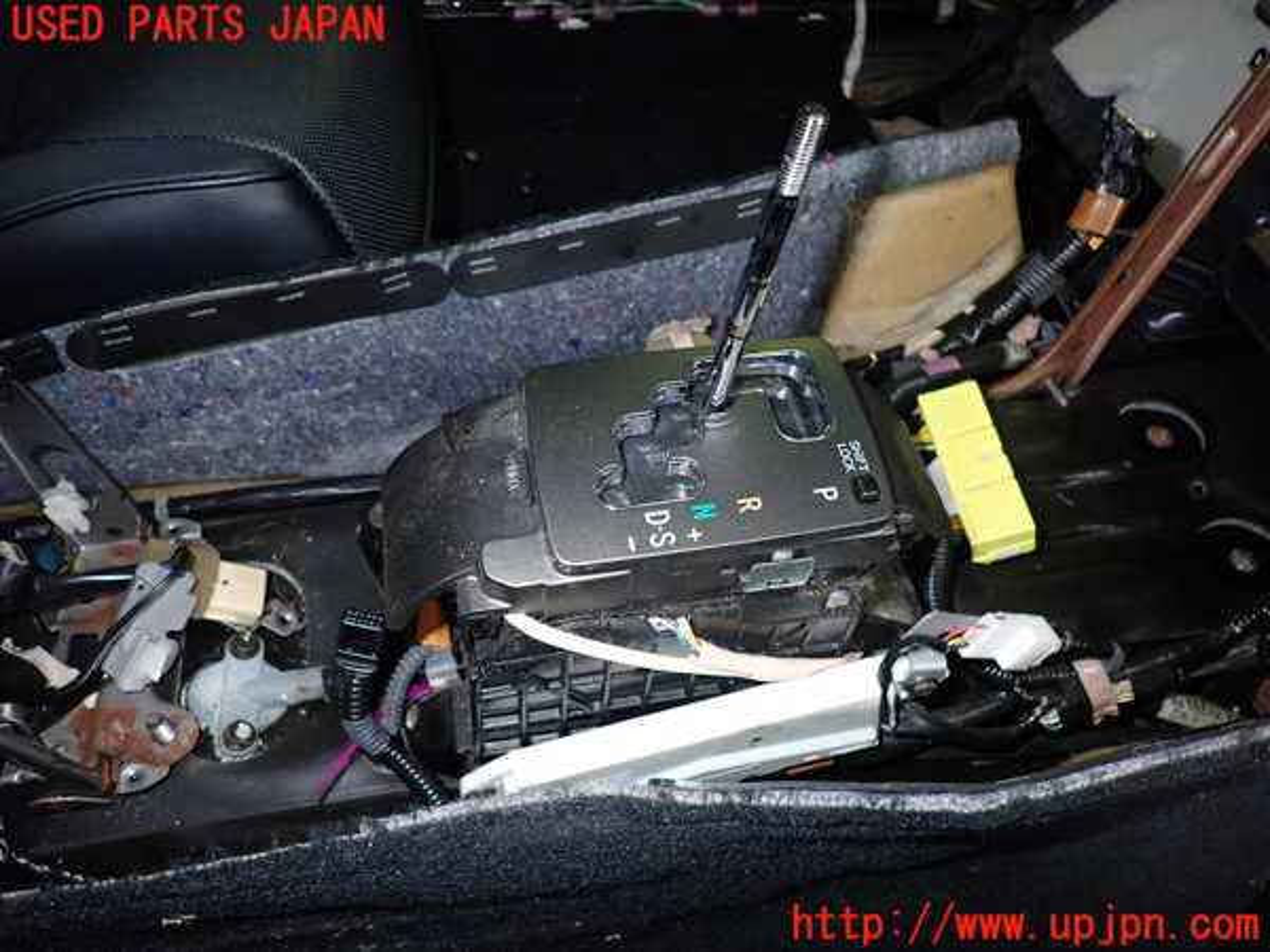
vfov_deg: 54.9
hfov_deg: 69.4
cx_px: 635
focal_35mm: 25
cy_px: 476
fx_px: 917
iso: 320
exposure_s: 1/30
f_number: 5.6
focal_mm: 4.5
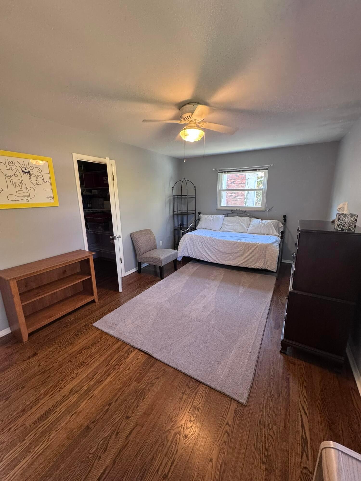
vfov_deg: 102.1
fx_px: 195
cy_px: 240
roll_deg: +0.6
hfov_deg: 85.7
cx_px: 180
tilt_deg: -12.4
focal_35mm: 14
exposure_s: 1/60
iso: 250
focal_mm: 2.22
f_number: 2.2
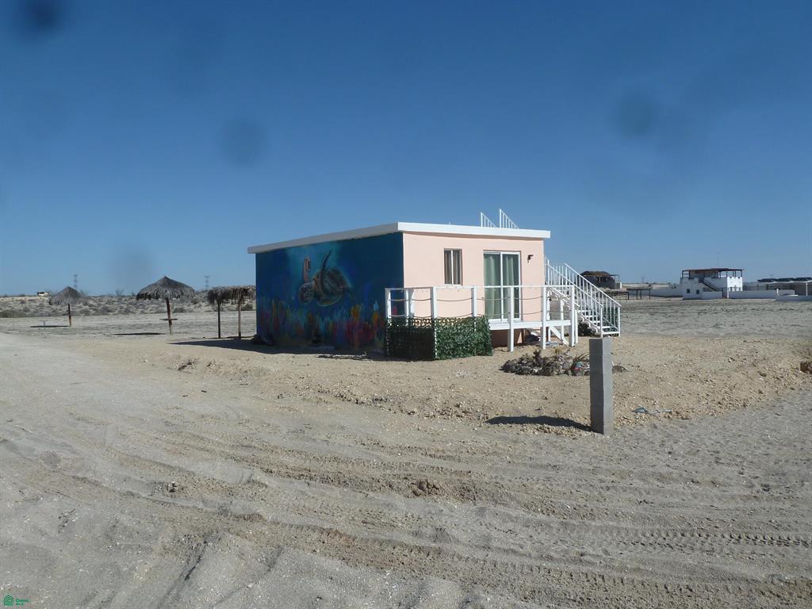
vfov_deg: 48.2
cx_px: 406
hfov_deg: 61.7
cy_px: 304
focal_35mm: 29
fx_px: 680
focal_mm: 4.7
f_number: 5.6
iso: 80
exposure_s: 1/800
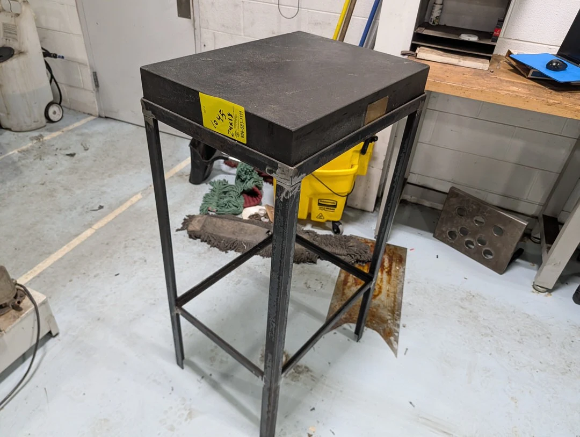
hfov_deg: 71.5
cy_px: 218
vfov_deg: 56.9
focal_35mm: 24
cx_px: 290
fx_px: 403
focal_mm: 6.9
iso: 552
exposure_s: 1/374
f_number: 1.68
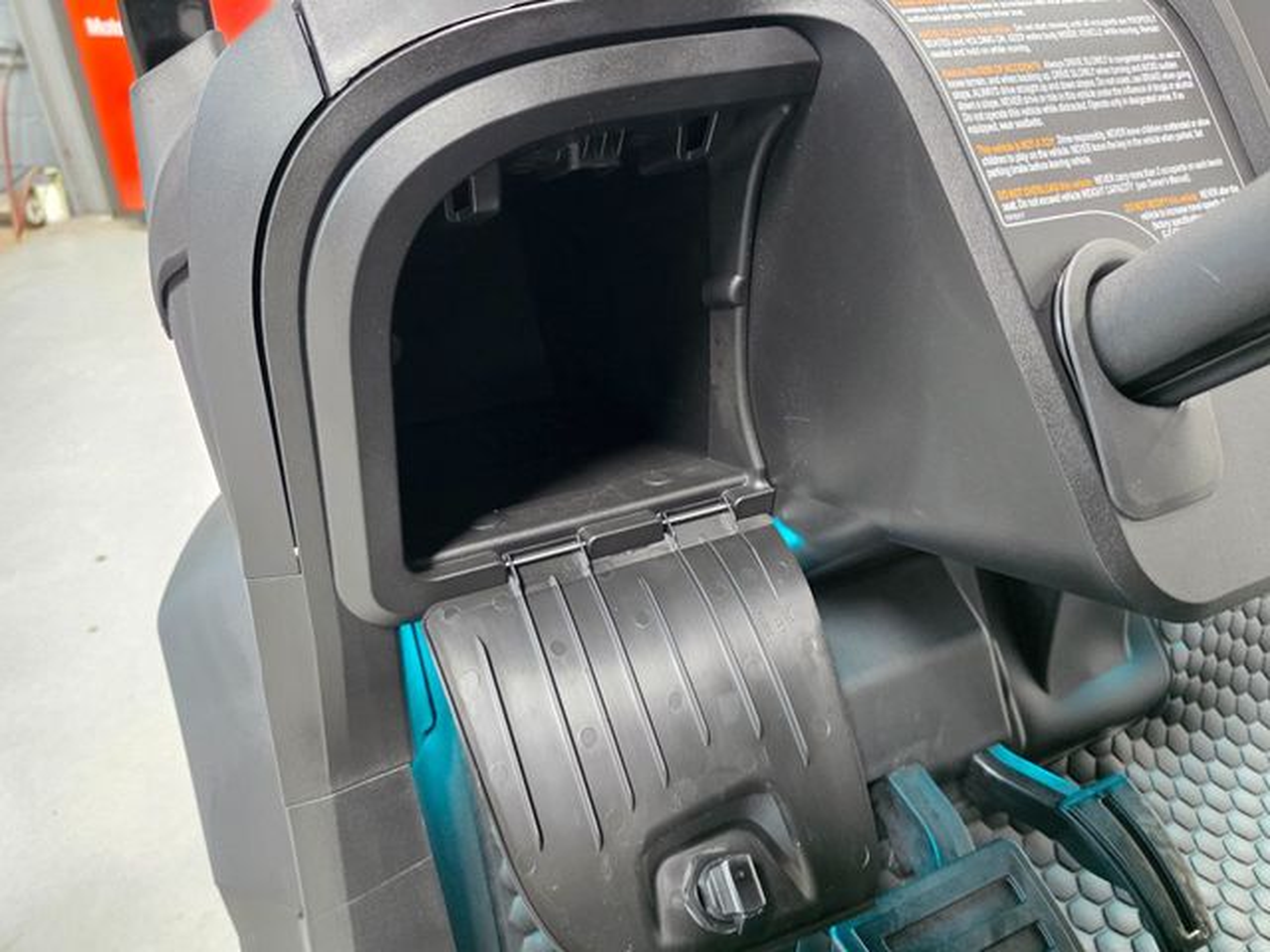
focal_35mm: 23
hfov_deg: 73.9
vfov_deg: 58.9
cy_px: 476
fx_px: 844
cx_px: 635
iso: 2000
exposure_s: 1/120
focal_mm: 6.3
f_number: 1.7
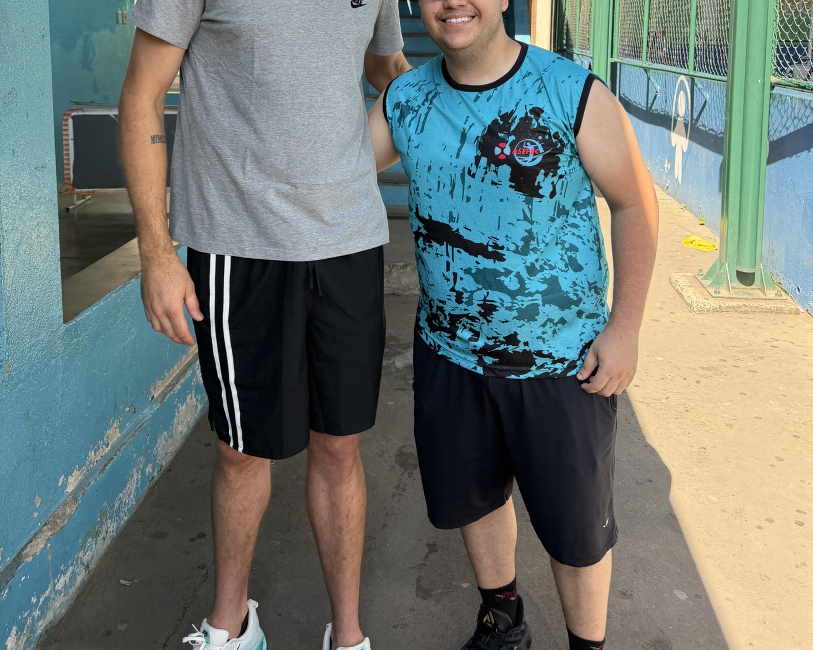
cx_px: 414
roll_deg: -0.8
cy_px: 112
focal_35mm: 32
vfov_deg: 43.2
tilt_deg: -5.8
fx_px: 770
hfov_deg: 55.7
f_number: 1.78
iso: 100
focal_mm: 6.76
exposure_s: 1/637
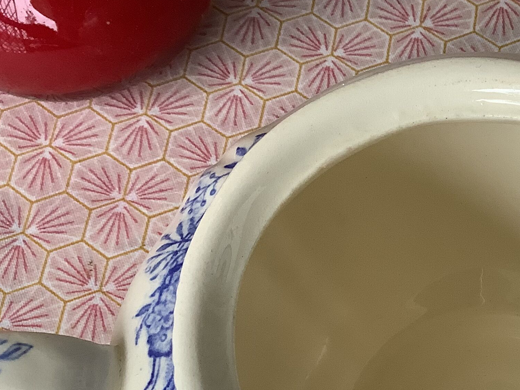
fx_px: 1007
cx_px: 553
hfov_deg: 26.9
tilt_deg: -66.8
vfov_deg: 21.3
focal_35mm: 67
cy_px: 373
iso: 100
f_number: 2.4
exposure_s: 1/120
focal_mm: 3.3
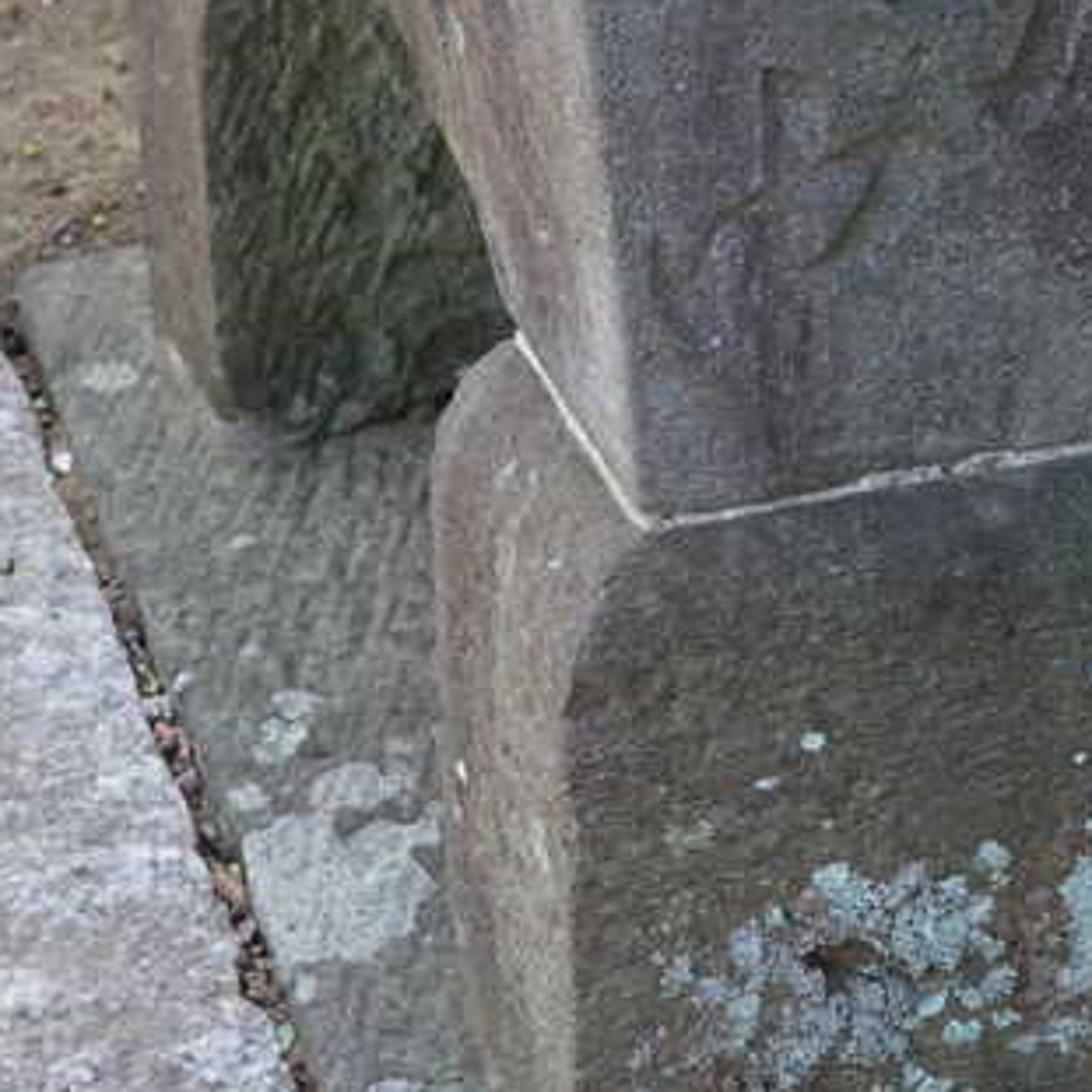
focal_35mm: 109
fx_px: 3890
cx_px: 772
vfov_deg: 15.6
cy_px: -79
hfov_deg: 15.9
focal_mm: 14.4
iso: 125
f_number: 3.5
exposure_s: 1/60
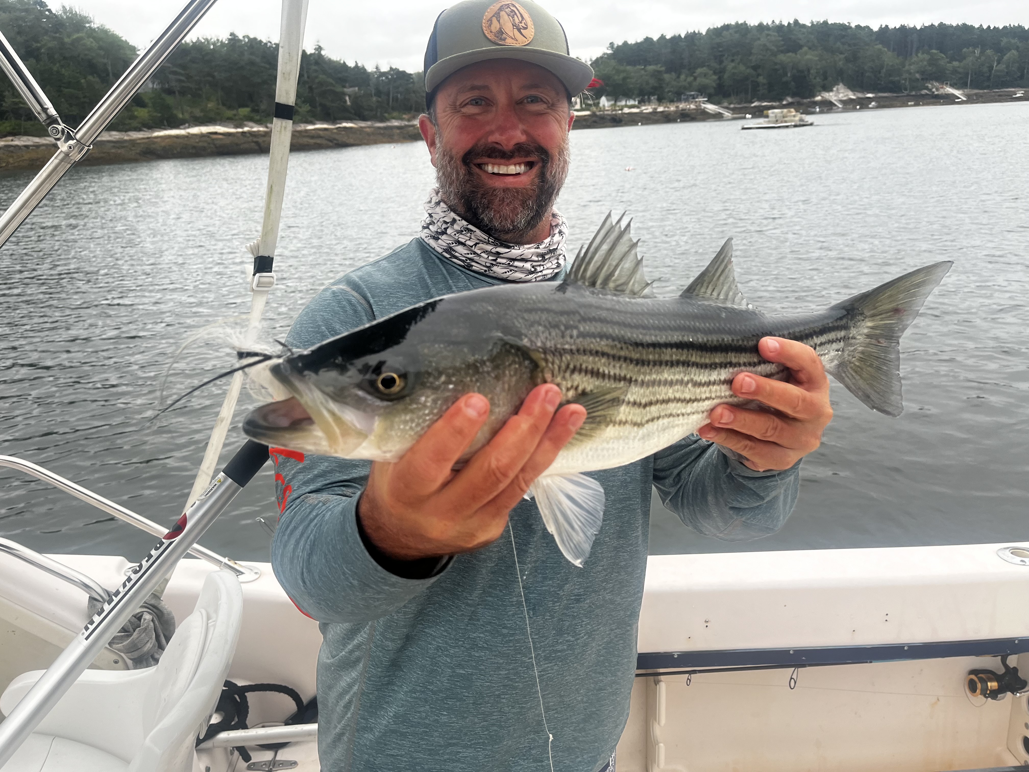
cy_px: 386
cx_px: 514
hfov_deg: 67.3
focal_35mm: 26
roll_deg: +3.8
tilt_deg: -19.3
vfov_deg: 53.1
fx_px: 773
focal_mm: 5.1
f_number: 1.6
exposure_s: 1/122
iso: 64
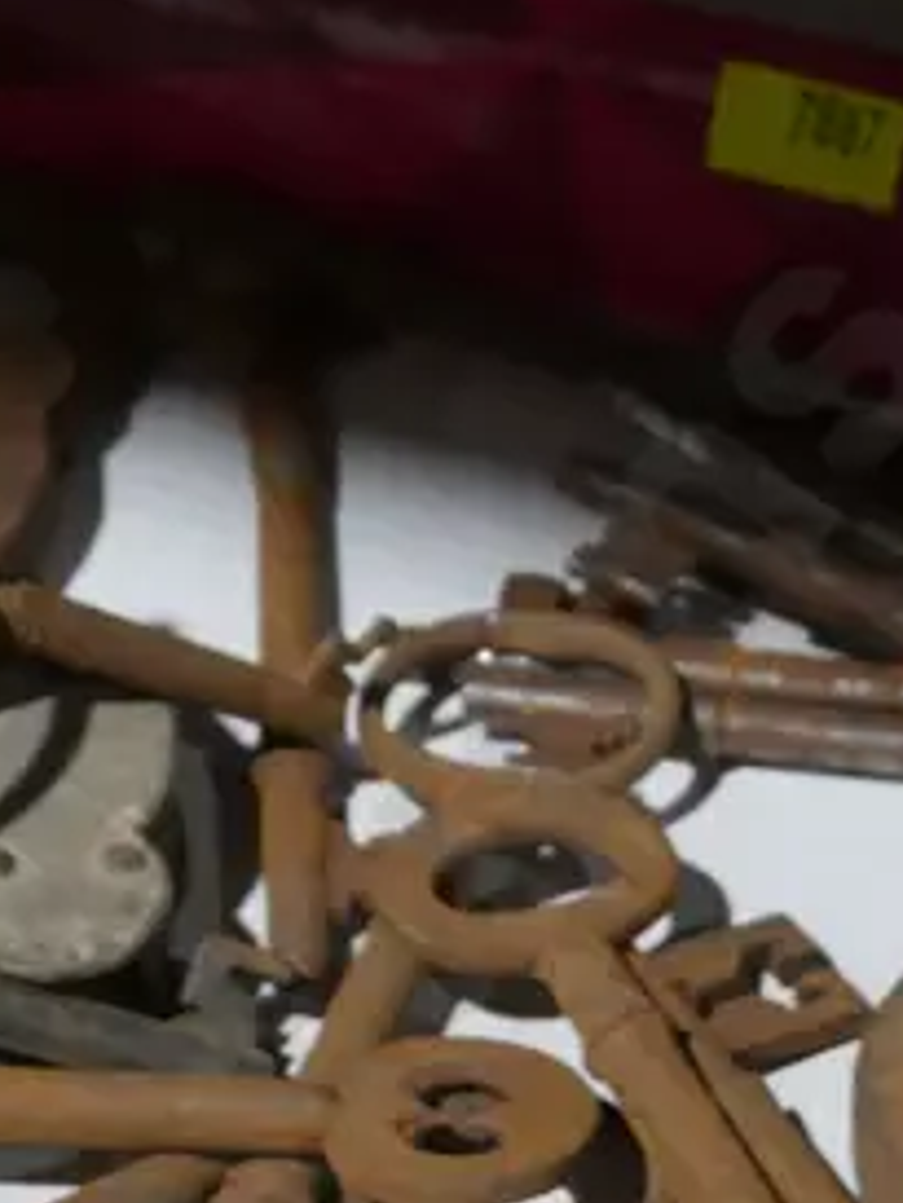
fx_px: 6256
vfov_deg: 10.9
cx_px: 170
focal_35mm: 180
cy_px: 1243
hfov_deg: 8.2
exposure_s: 1/60
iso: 640
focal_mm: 24
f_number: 5.2
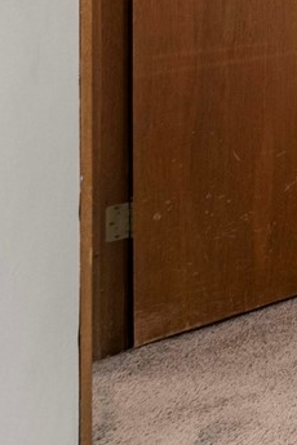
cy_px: -175
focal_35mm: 59
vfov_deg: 26.9
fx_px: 730
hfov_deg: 9.0
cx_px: 1071
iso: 640
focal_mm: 12
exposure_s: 1/60
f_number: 7.1
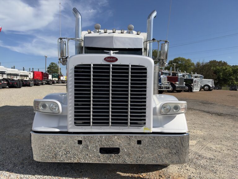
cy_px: 90
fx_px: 165
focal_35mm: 24
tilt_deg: -0.3
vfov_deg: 56.8
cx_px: 119
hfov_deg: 71.6
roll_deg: -1.1
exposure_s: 1/7874
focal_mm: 6.93
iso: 80
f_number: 1.8
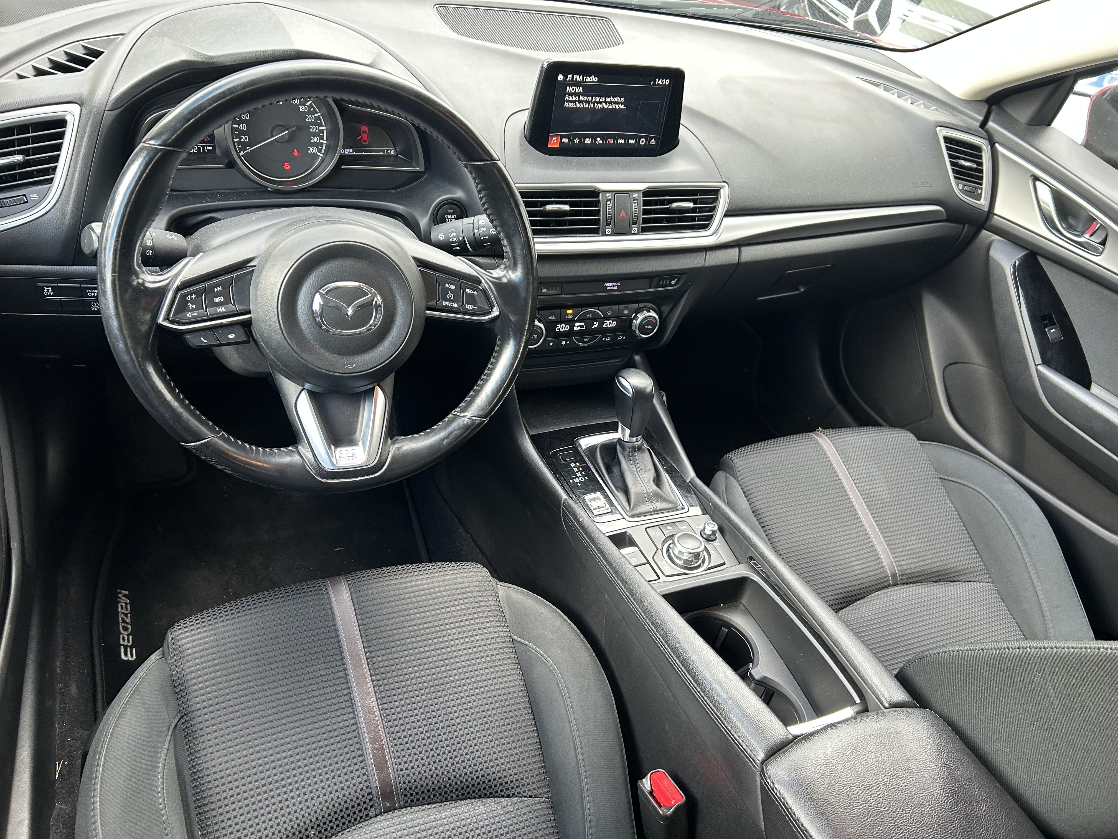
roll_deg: -13.5
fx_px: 840
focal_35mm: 26
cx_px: 559
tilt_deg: -38.5
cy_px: 420
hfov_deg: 67.3
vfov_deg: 53.1
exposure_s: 1/87
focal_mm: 5.7
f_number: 1.5
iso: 125
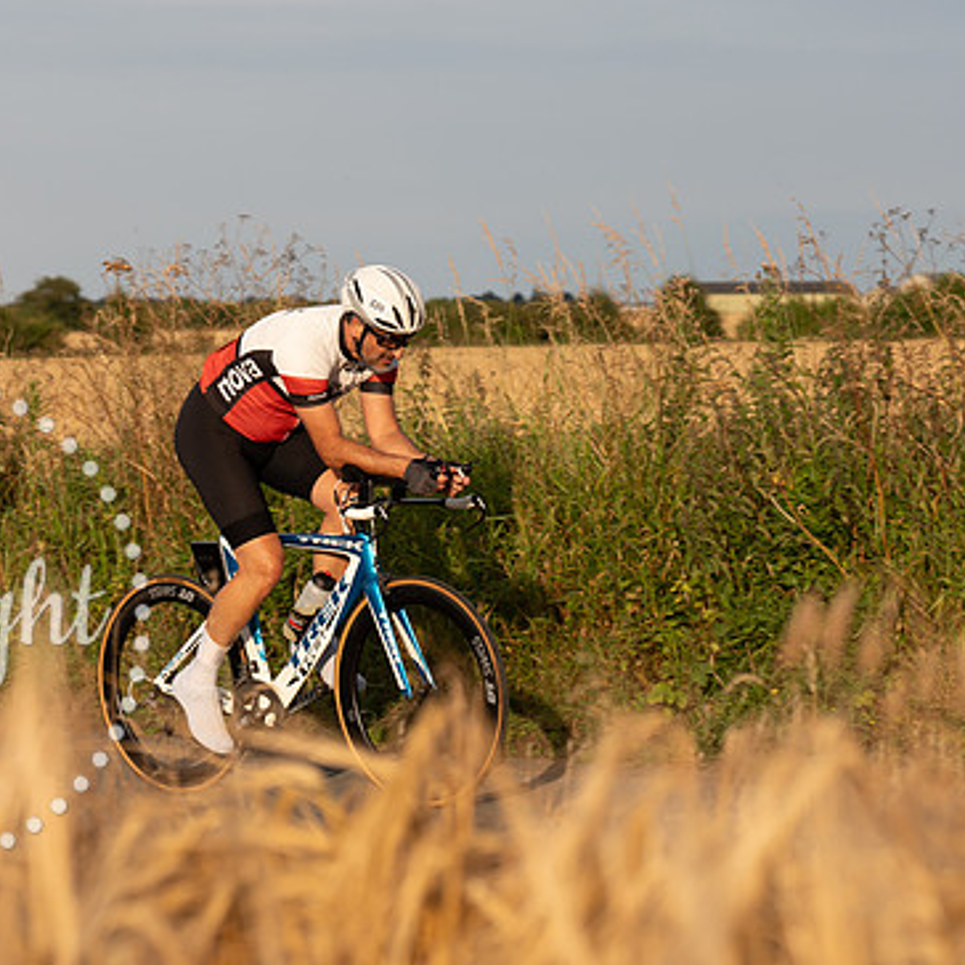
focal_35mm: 139
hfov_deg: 12.5
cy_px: 387
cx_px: 301
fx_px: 4384
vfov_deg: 12.6
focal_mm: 77
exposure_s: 1/800
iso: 160
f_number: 4.5
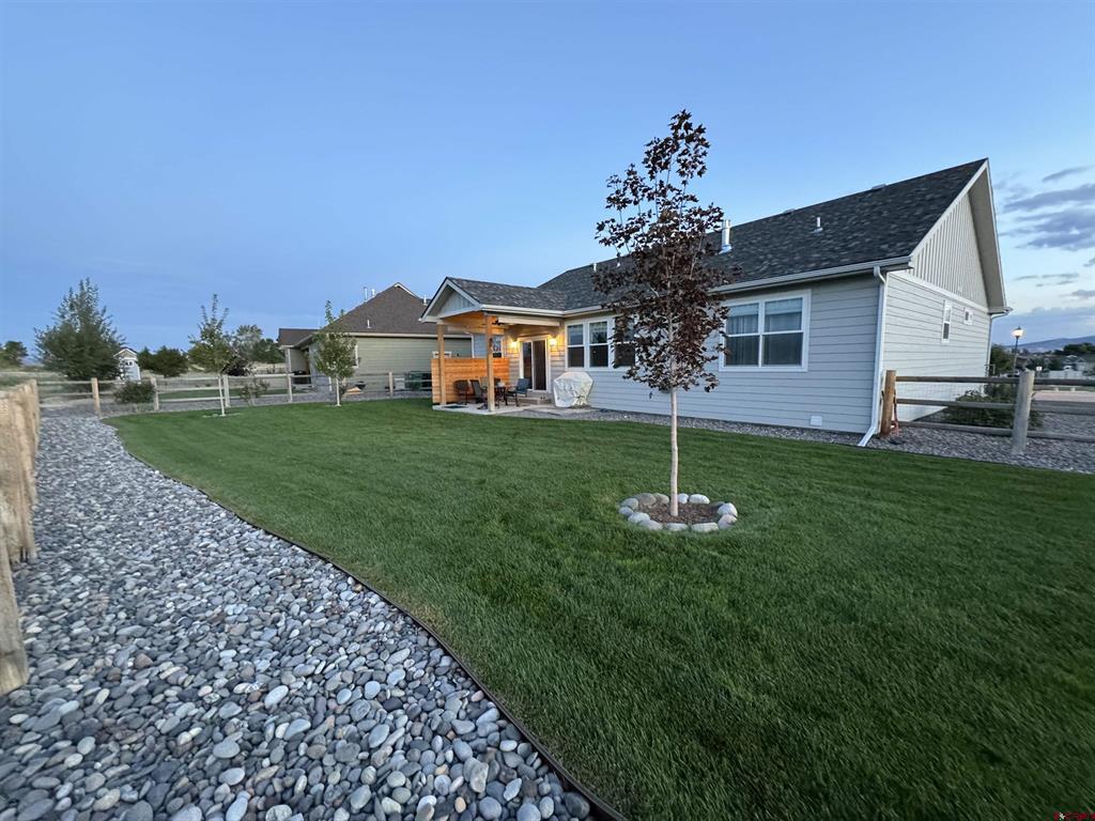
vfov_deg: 85.7
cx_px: 548
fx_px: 443
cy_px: 410
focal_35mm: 14
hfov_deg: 102.1
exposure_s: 1/60
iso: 1000
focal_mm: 2.22
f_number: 2.2
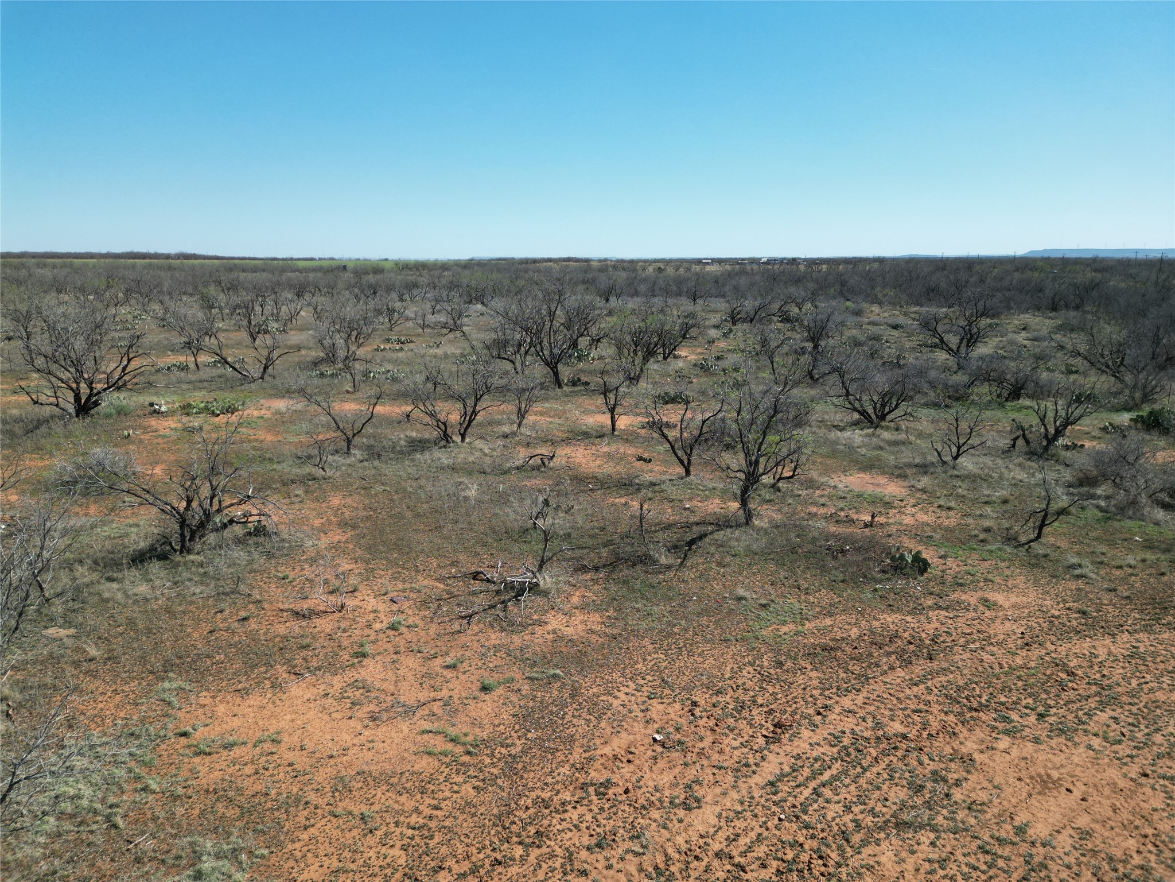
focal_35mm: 24
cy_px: 441
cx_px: 588
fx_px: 815
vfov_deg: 56.8
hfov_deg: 71.6
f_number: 1.7
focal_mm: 6.72
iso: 120
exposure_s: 1/2500
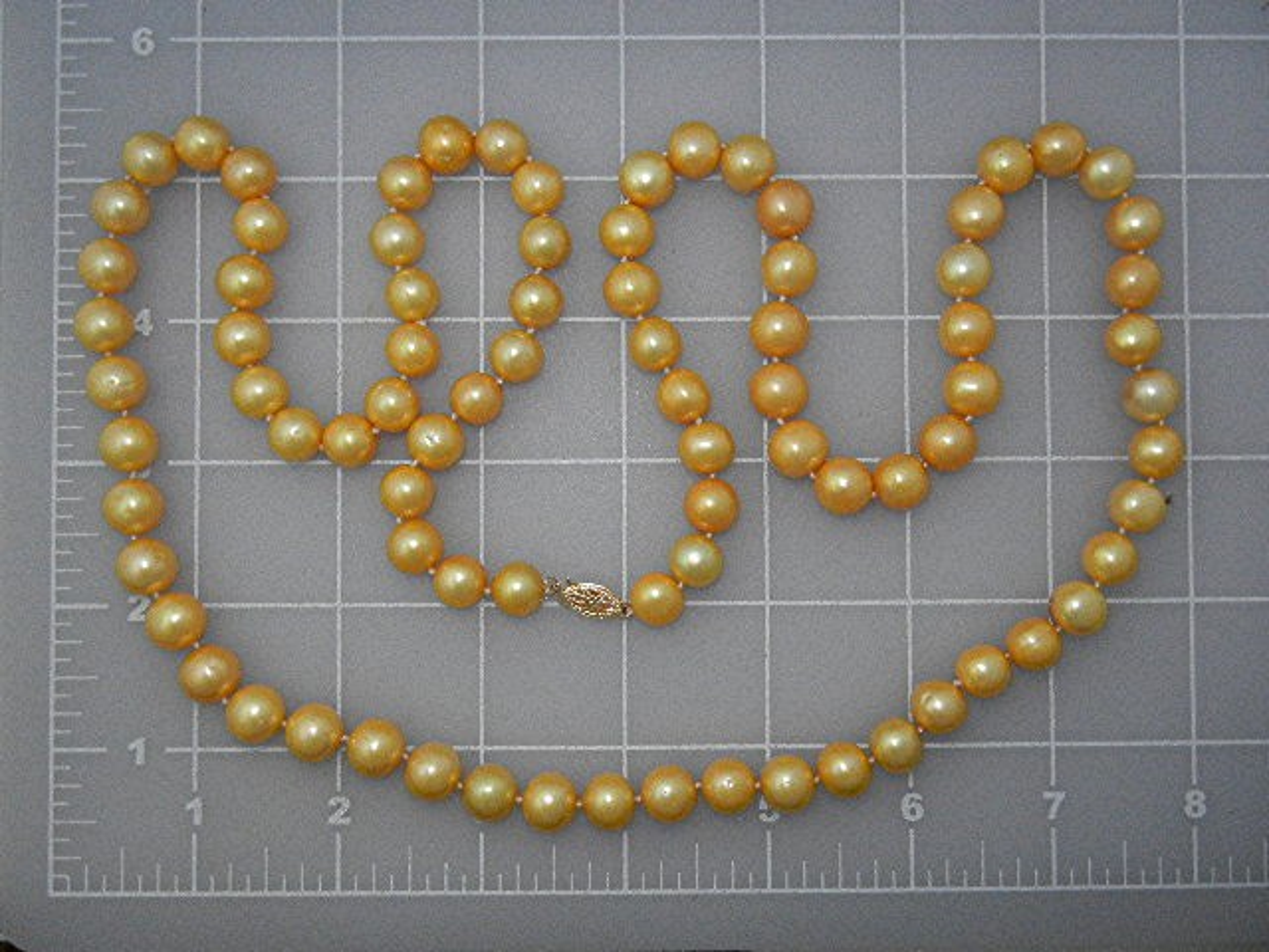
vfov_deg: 41.8
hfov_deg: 54.0
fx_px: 1246
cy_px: 476
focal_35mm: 34
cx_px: 634
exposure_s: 1/30
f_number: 7.2
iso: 800
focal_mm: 6.2
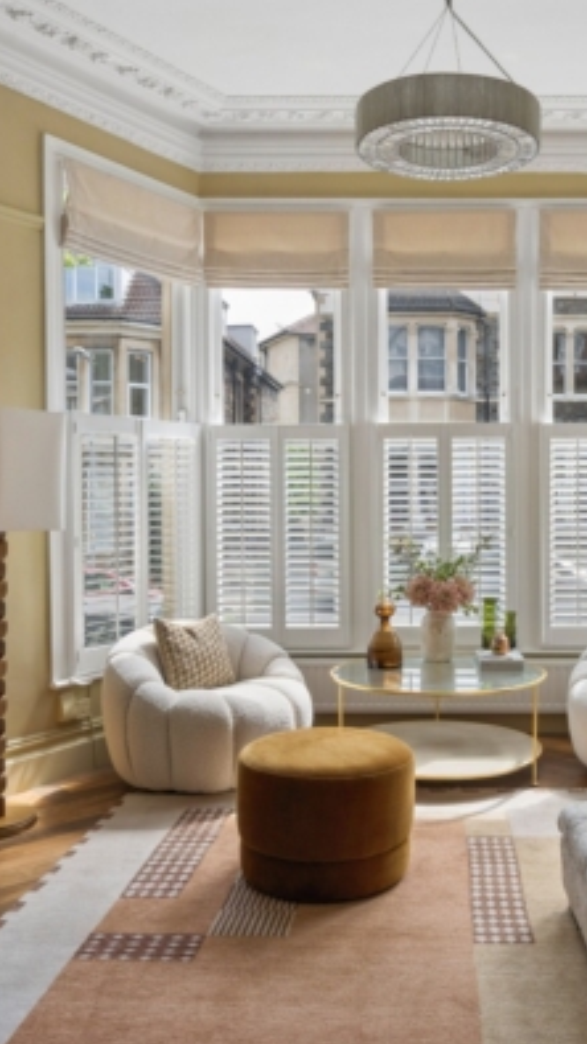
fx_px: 941
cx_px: 439
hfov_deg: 33.9
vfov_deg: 58.0
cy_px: 514
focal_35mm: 34
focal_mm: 21
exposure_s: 1/40
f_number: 7.1
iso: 100
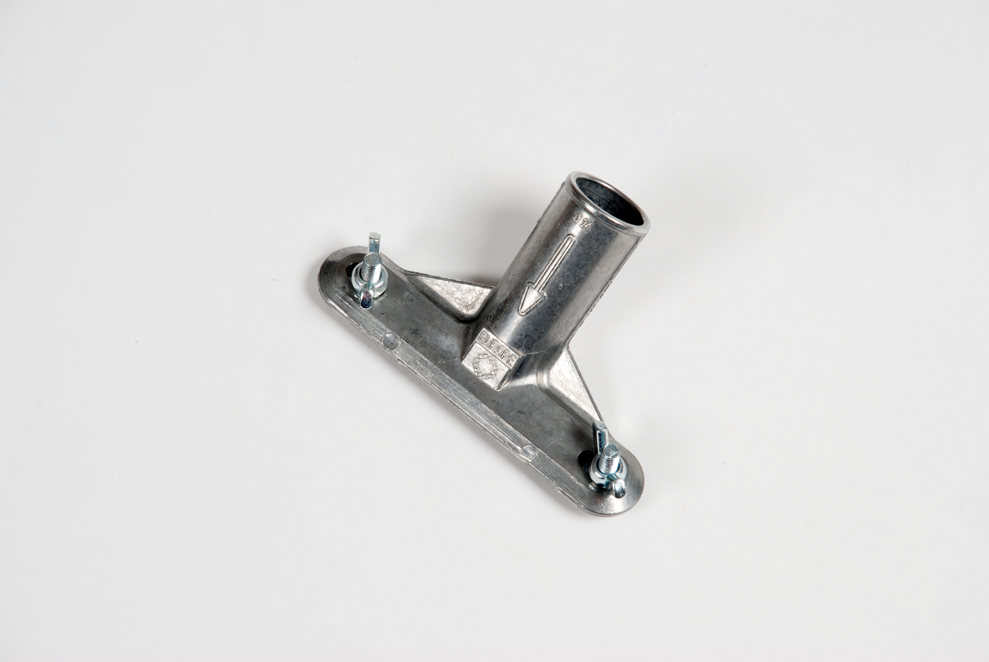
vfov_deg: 8.2
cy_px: 331
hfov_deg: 12.2
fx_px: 4621
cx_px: 494
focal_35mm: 168
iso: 100
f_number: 11
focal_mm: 112
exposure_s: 1/60
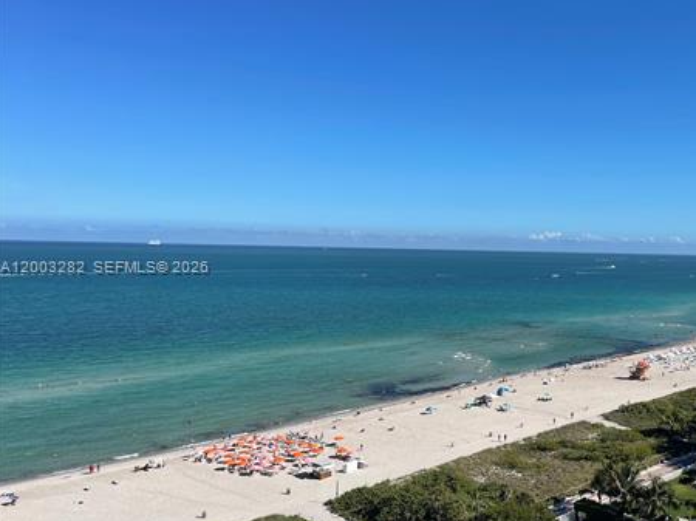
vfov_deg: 38.6
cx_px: 492
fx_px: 744
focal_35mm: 37
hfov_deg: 48.8
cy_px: 267
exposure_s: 1/4651
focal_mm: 4.2
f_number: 1.6
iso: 32
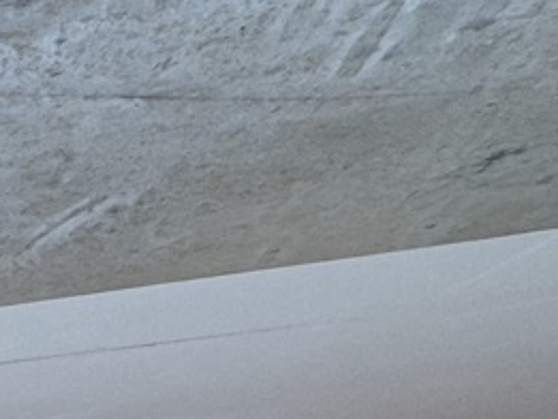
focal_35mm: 75
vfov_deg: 16.7
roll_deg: +0.4
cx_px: -391
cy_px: 733
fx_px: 1210
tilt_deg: -0.2
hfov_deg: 20.2
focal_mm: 2.22
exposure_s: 1/100
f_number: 2.2
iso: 100
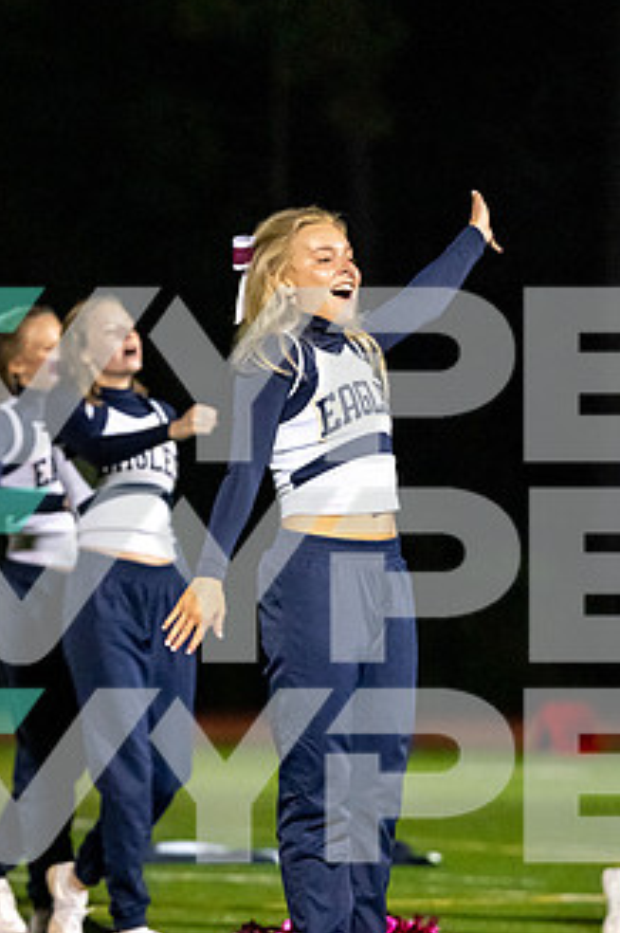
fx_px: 11519
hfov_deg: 3.1
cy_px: 577
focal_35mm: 445
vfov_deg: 4.6
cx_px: 299
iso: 16000
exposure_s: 1/1600
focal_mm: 324
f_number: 6.3
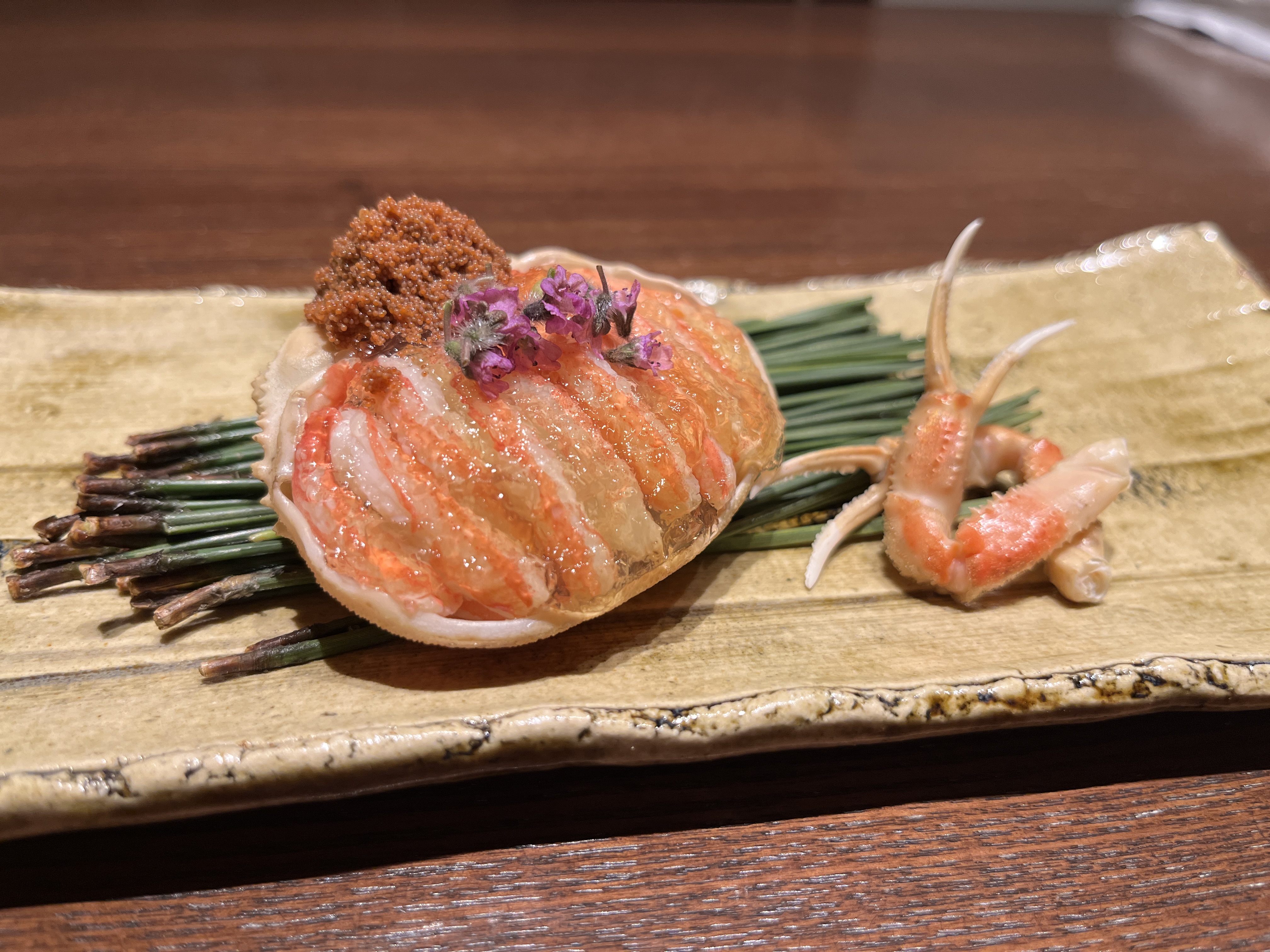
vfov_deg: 53.1
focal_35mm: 26
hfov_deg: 67.3
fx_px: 954
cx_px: 635
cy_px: 476
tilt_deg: -35.0
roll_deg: -3.8
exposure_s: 1/100
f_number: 1.6
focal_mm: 5.1
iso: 100
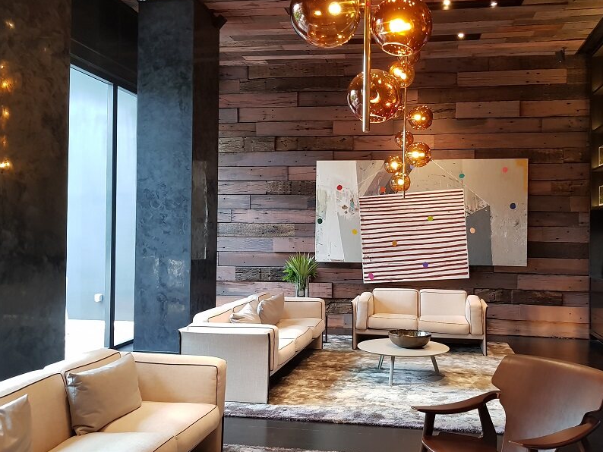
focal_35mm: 33
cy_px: 231
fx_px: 575
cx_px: 343
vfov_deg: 43.0
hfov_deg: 55.1
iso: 160
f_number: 1.7
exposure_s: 1/30
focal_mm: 4.2
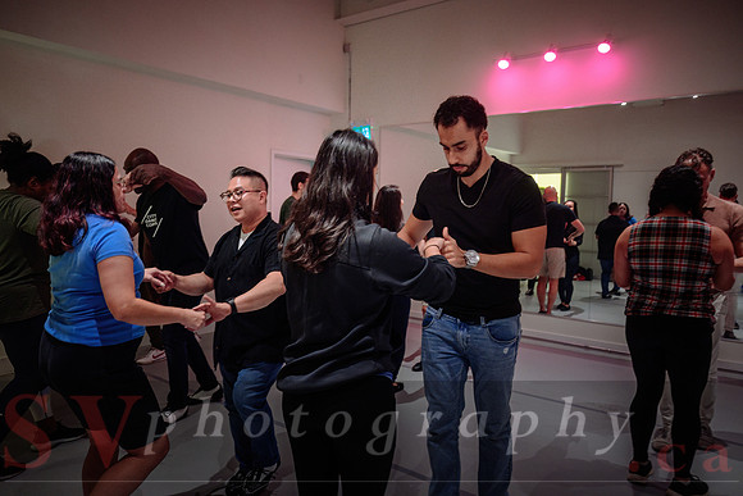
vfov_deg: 50.9
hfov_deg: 71.1
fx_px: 520
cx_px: 372
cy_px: 248
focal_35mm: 25
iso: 1600
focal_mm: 24
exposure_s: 1/160
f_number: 2.8
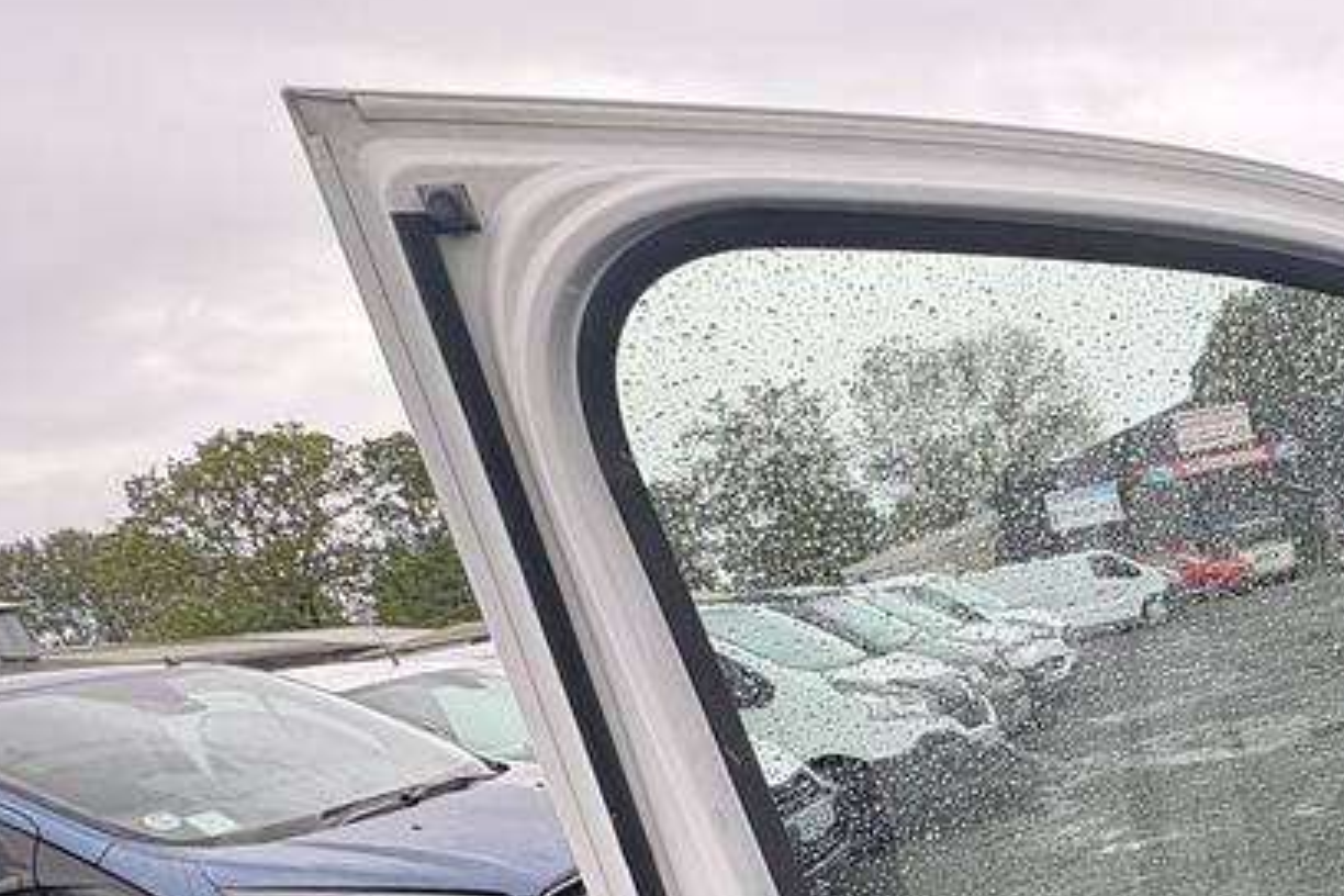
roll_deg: +12.5
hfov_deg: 48.4
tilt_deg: -14.1
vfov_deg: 36.4
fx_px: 1195
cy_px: 922
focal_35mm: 32
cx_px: 1344
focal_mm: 2.22
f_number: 2.2
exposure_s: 1/268
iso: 40
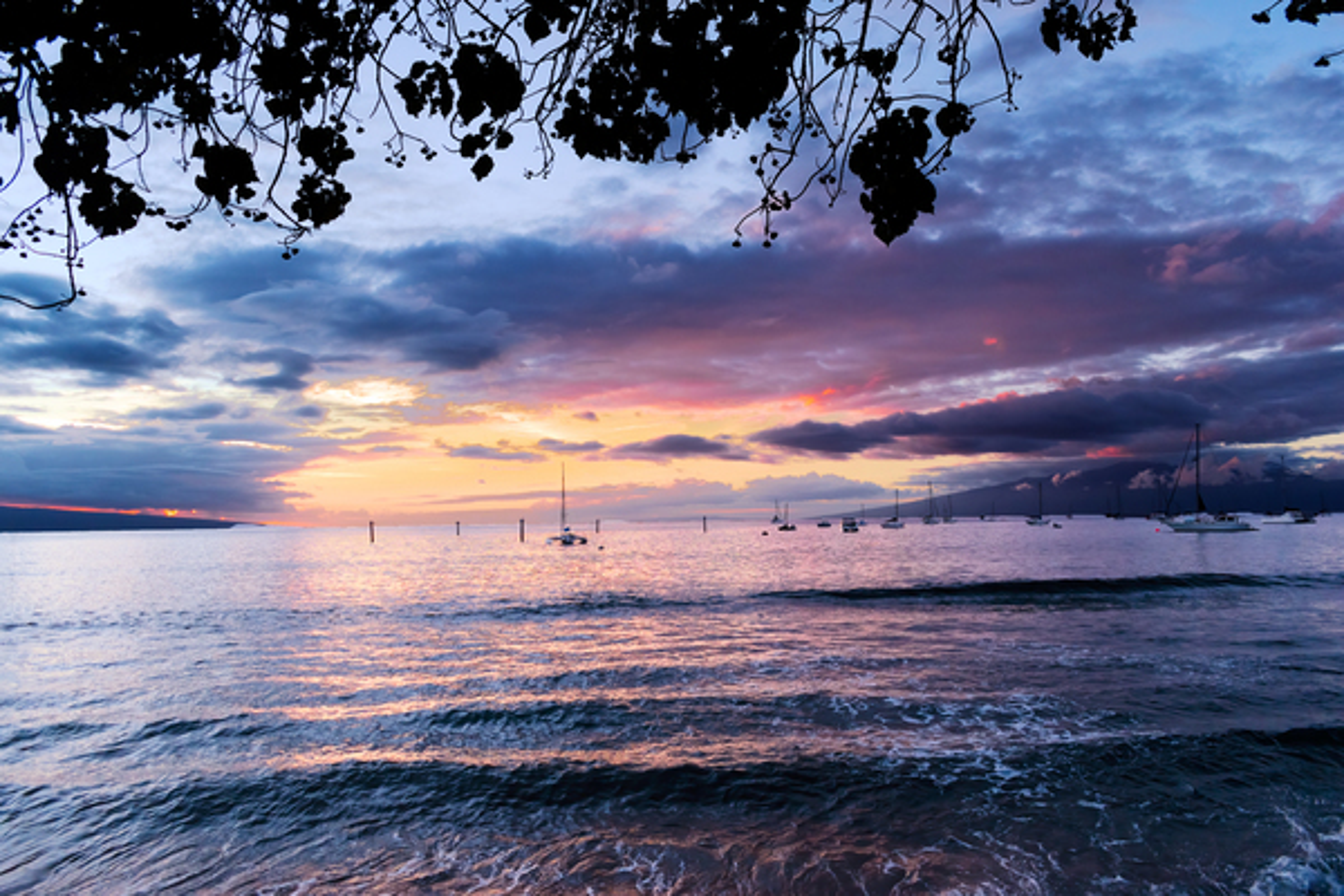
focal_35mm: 27
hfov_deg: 67.4
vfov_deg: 47.9
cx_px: 672
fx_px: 1008
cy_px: 448
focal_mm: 18
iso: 400
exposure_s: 1/250
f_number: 4
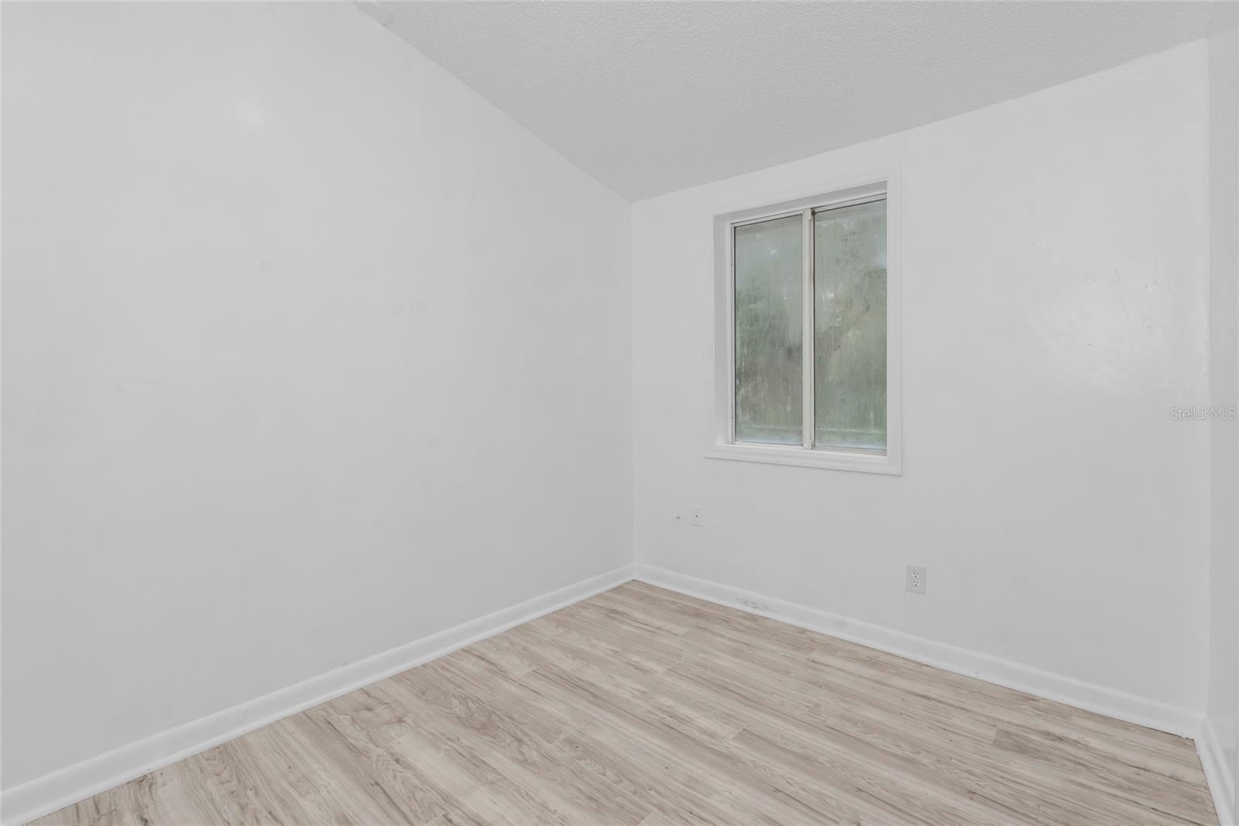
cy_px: 413
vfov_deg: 73.7
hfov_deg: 96.7
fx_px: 551
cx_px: 620
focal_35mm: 16
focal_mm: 16
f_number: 8
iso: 400
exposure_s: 1/60
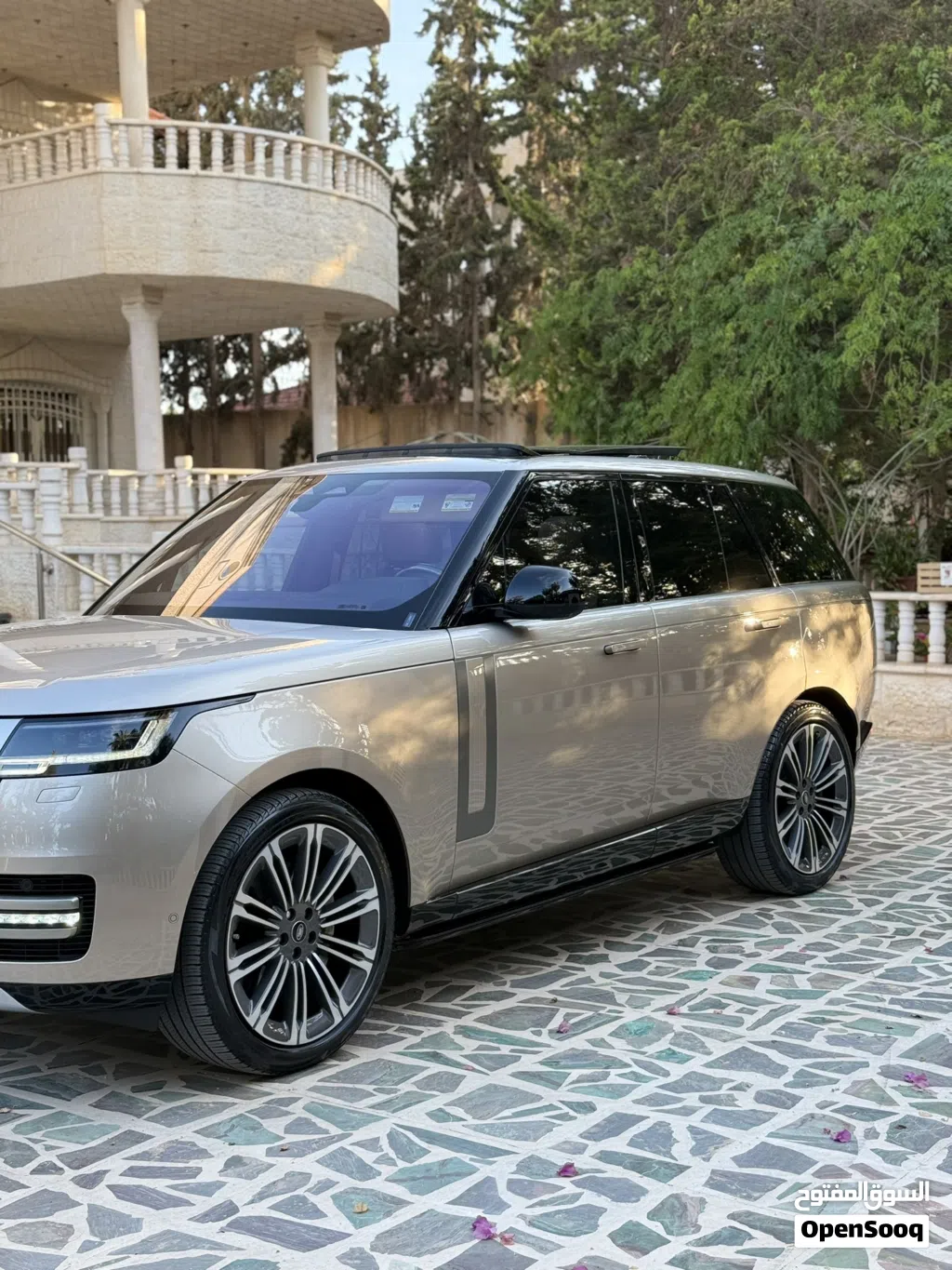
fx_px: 1760
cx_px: 476
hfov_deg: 30.3
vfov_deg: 39.7
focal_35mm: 48
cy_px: 635
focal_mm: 6.76
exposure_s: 1/270
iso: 80
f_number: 1.78
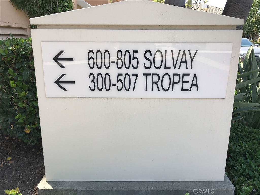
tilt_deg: -14.7
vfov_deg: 49.7
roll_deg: -0.3
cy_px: 98
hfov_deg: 63.4
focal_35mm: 28
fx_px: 210
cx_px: 130
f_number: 1.8
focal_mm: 3.99
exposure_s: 1/669
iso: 20
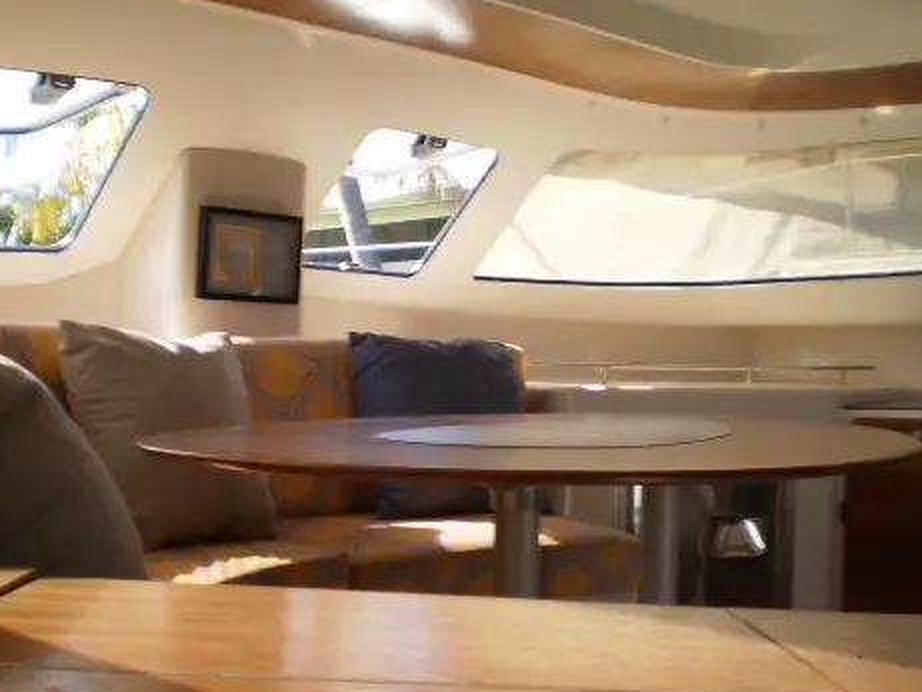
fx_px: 1332
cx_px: 464
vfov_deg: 29.0
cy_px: 432
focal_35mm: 50
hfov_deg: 38.2
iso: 64
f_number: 3.1
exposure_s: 1/125
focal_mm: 6.3
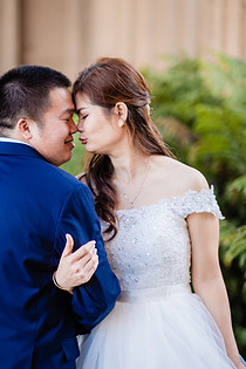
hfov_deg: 11.4
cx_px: 75
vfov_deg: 17.1
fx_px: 1230
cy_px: 213
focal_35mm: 120
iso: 160
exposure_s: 1/400
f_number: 1.2
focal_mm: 56
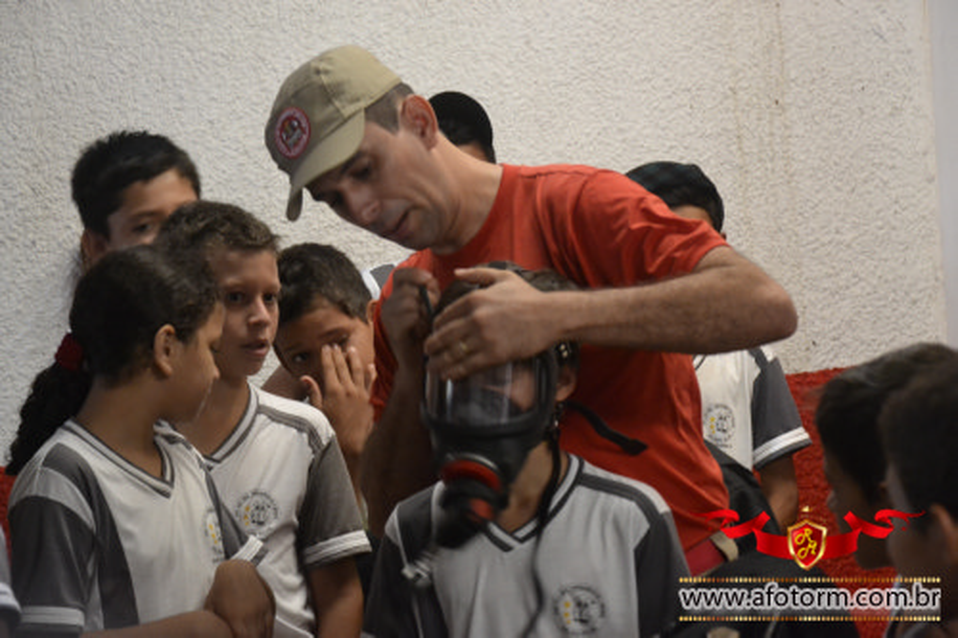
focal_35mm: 105
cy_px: 319
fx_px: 2793
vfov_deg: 13.0
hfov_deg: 19.5
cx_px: 479
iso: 3200
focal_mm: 70
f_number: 5.3
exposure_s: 1/40
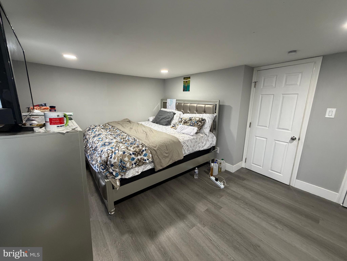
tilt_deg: -13.0
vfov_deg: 85.7
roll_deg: -0.3
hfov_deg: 102.1
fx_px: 140
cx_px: 174
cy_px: 130
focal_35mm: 14
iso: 320
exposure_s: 1/71
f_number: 2.2
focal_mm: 2.22
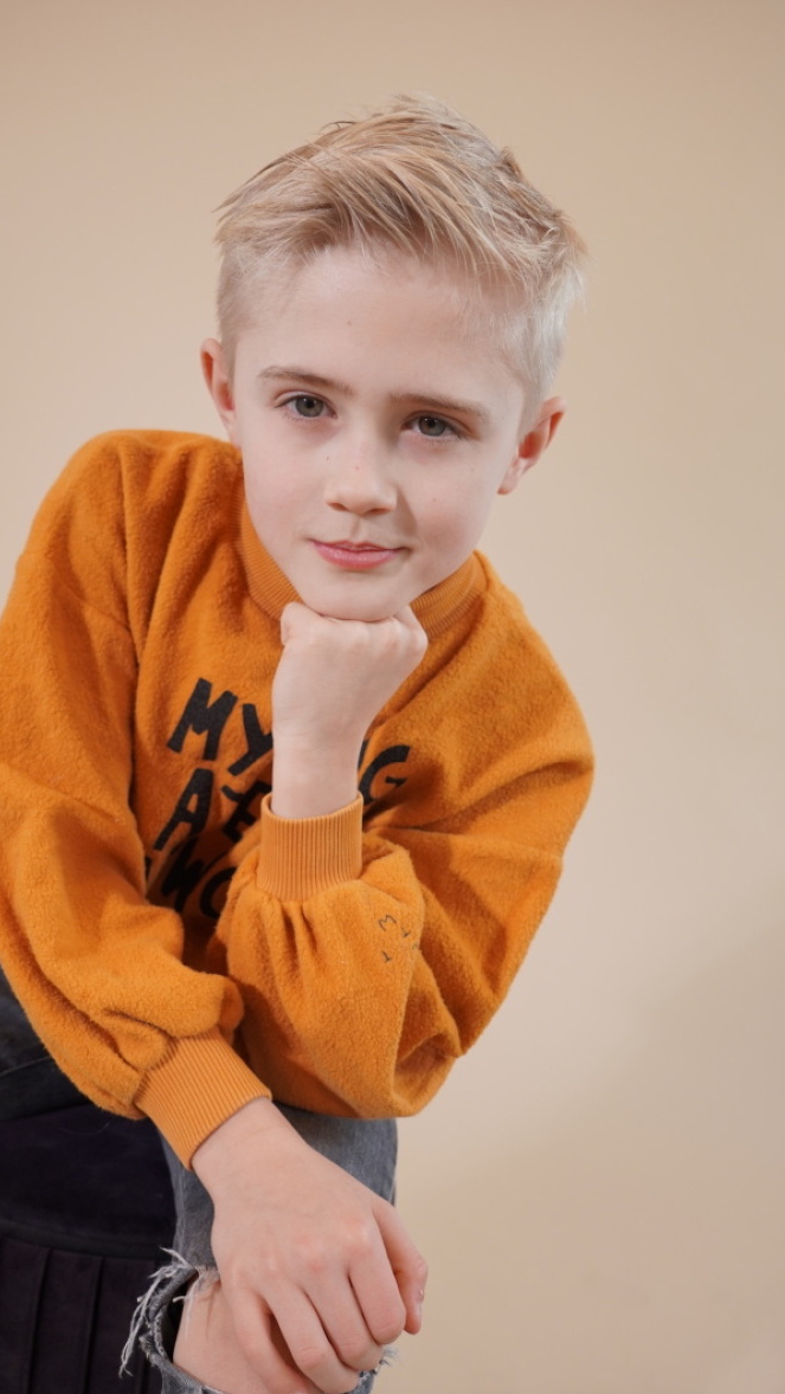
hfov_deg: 36.6
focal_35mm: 32
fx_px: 1184
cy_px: 703
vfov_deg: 61.0
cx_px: 315
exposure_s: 1/160
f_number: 4
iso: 200
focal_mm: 20
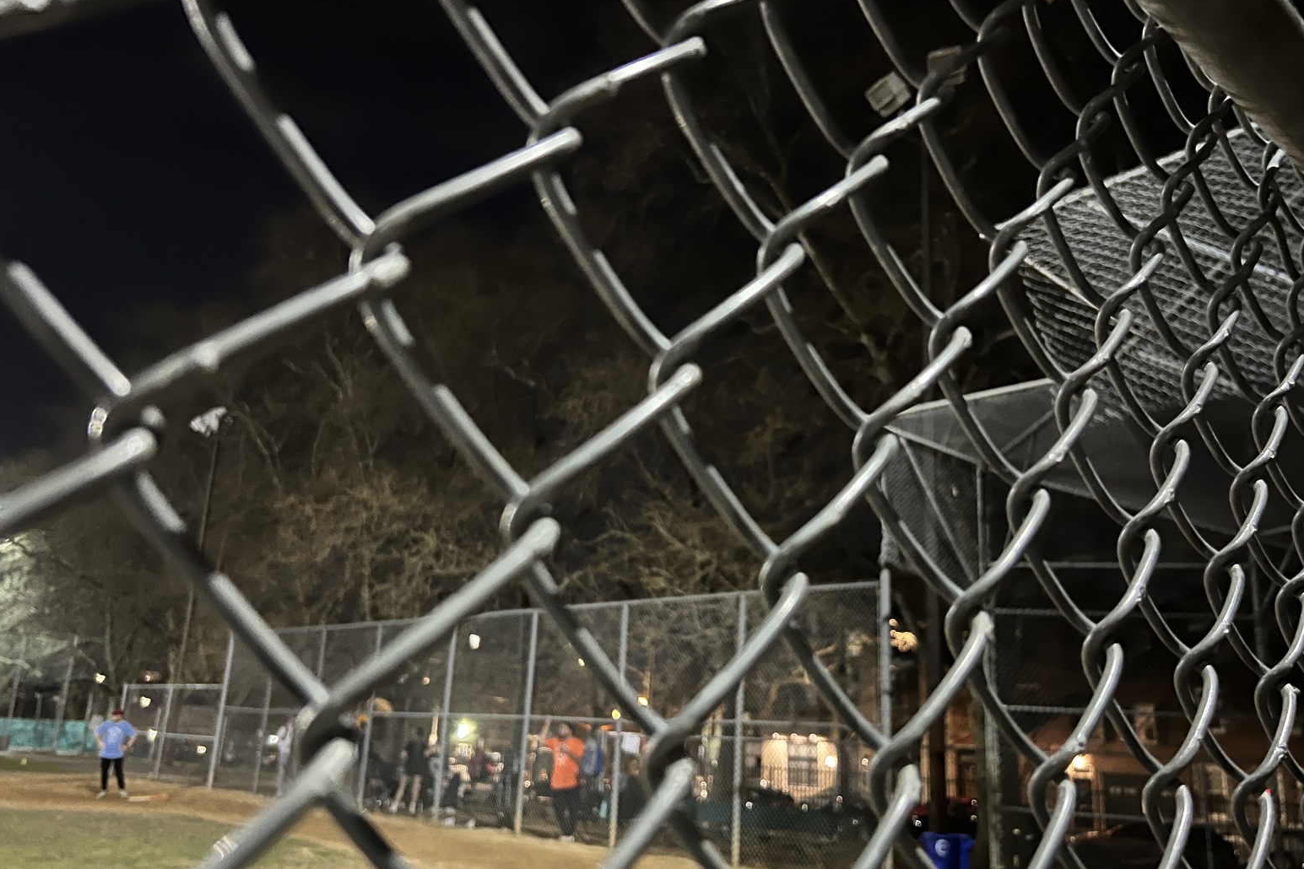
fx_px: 1014
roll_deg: -2.3
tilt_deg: +13.2
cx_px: 674
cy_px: 488
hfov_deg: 65.5
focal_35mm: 28
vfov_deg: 46.3
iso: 1000
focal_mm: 5.7
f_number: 1.5
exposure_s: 1/20
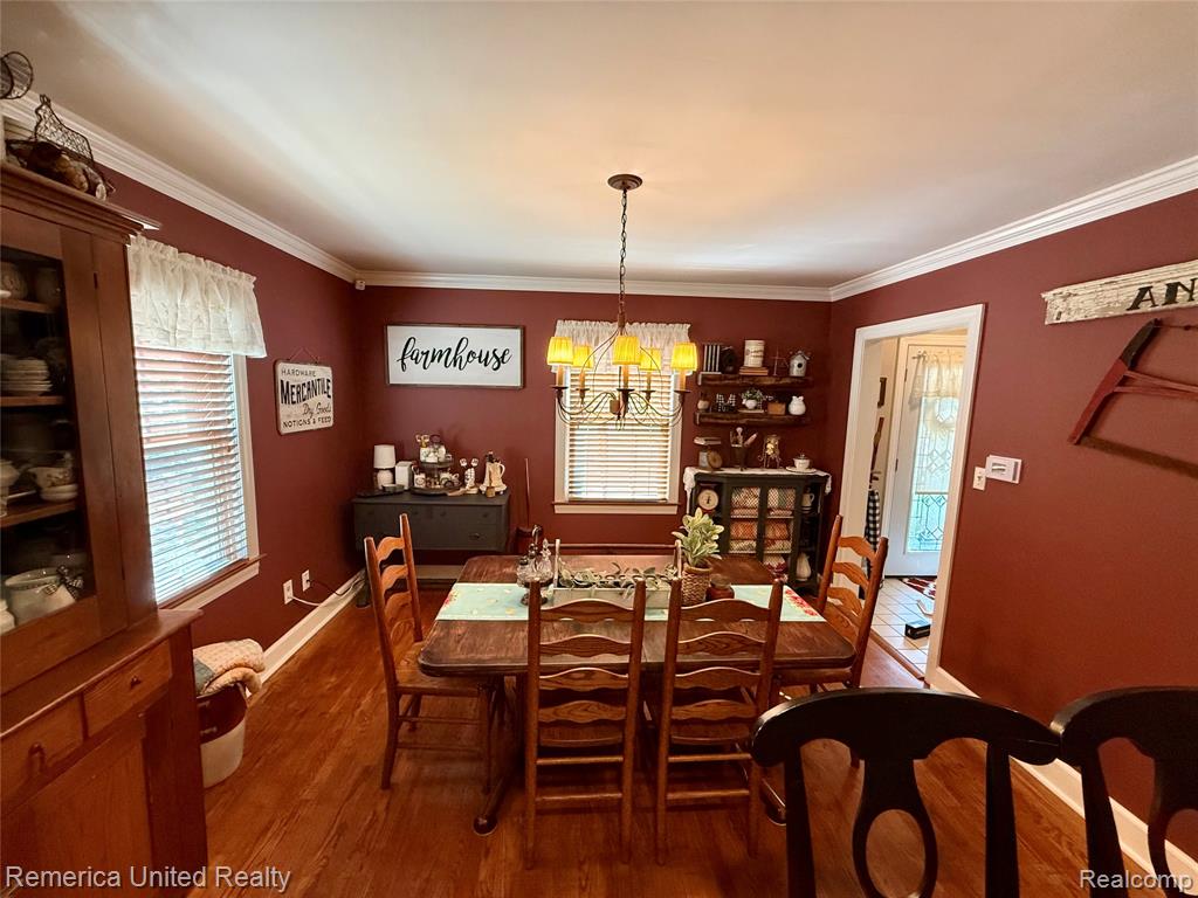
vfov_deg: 85.7
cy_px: 449
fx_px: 485
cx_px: 599
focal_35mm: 14
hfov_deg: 102.1
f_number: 2.2
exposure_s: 1/60
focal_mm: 2.22
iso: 320
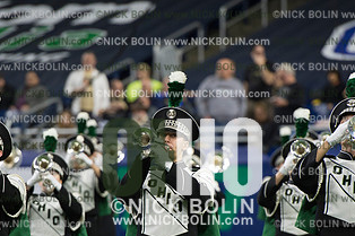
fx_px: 3647
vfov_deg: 3.7
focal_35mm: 370
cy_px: 172
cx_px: 182
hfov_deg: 5.6
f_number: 3.5
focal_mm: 200
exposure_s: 1/1600
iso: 2500
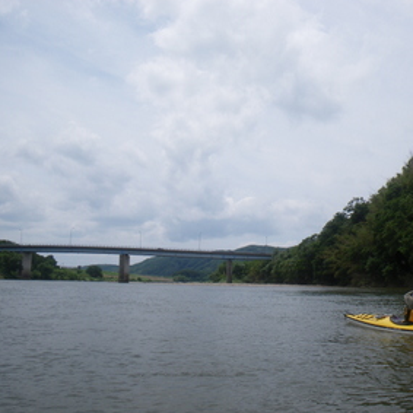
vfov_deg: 47.2
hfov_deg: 46.6
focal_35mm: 35
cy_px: 209
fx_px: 472
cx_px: 267
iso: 50
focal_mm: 5
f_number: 4.2
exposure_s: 1/640
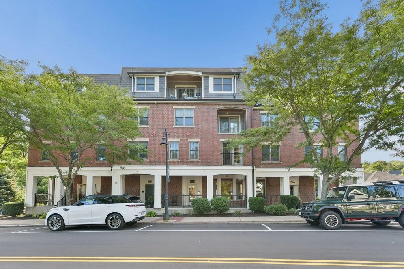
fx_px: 157
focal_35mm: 14
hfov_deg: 104.2
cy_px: 134
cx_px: 202
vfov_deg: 81.2
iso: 640
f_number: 9
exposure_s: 1/160
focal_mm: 14
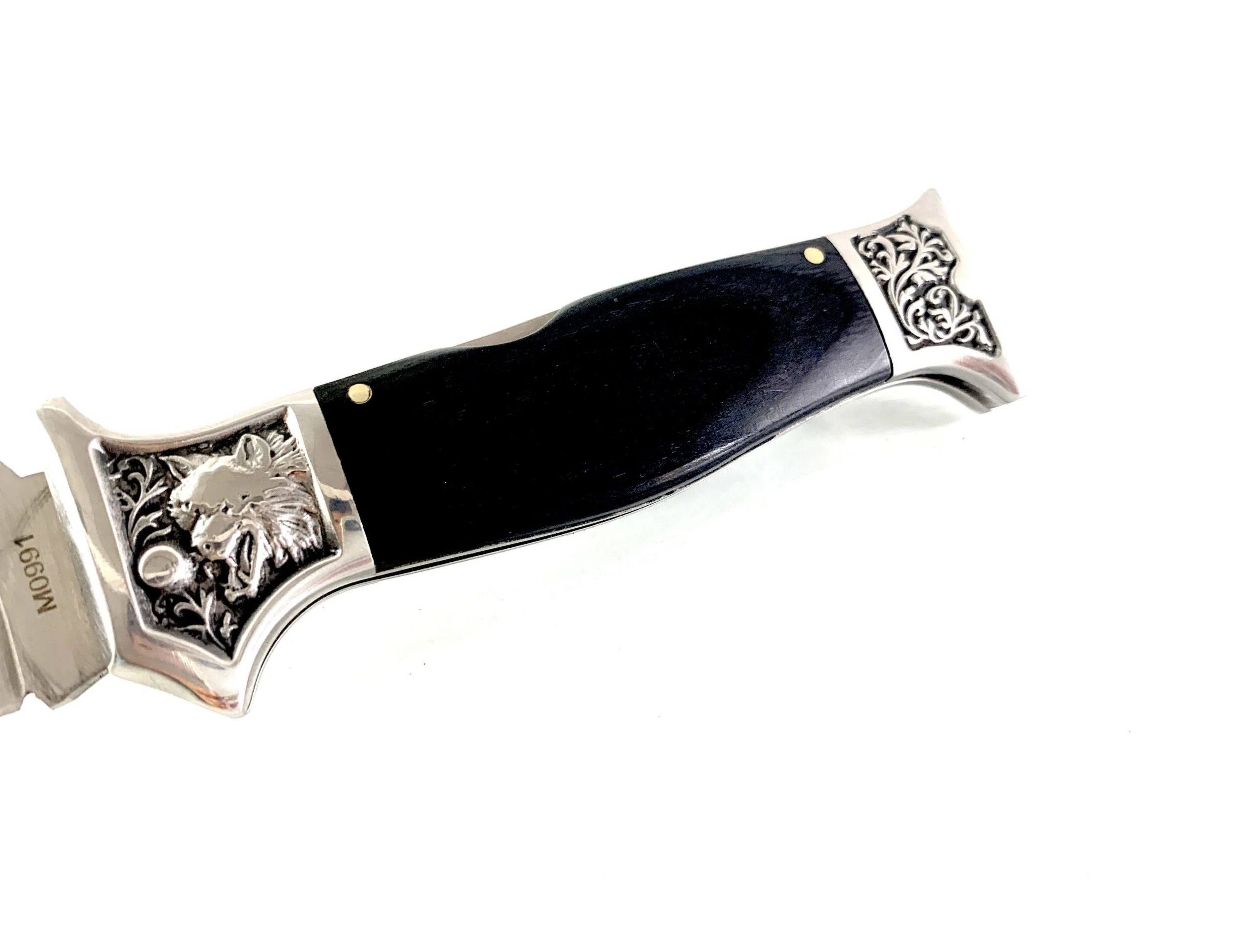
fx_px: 962
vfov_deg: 51.4
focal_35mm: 27
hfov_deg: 65.3
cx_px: 598
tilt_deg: -45.3
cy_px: 453
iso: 50
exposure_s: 1/122
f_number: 1.8
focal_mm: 4.25
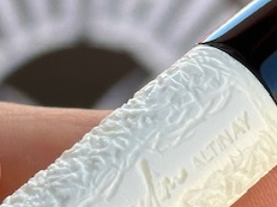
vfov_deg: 5.6
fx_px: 2127
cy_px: 90
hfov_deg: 7.4
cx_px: 197
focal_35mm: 266
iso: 64
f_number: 1.78
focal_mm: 6.86
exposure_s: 1/450
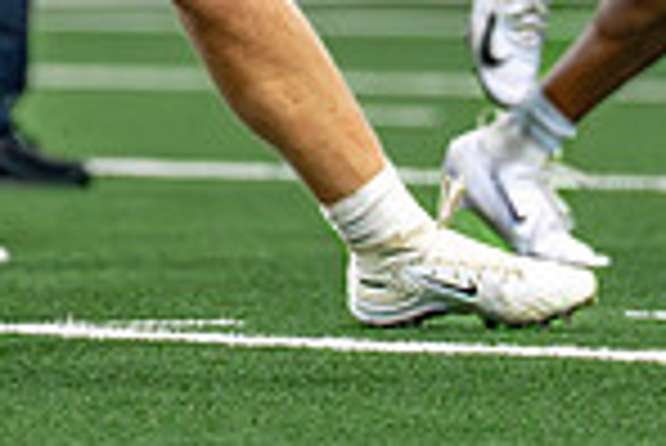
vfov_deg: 1.2
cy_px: -341
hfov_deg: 1.9
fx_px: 20518
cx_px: 12
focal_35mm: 1108
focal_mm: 200
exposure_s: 1/2000
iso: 5000
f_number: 2.8
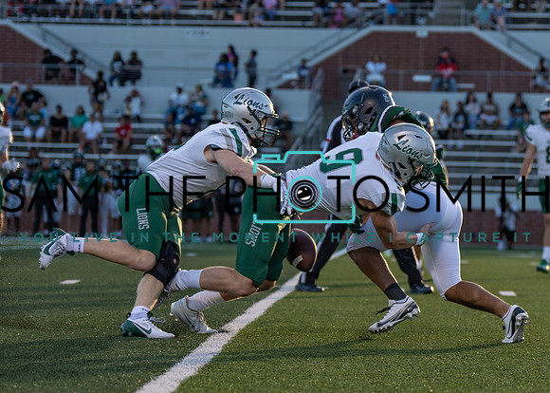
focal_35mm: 157
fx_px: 2456
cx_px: 341
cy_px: 195
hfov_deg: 12.8
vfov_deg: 9.1
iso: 160
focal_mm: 91
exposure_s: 1/1250
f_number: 2.8
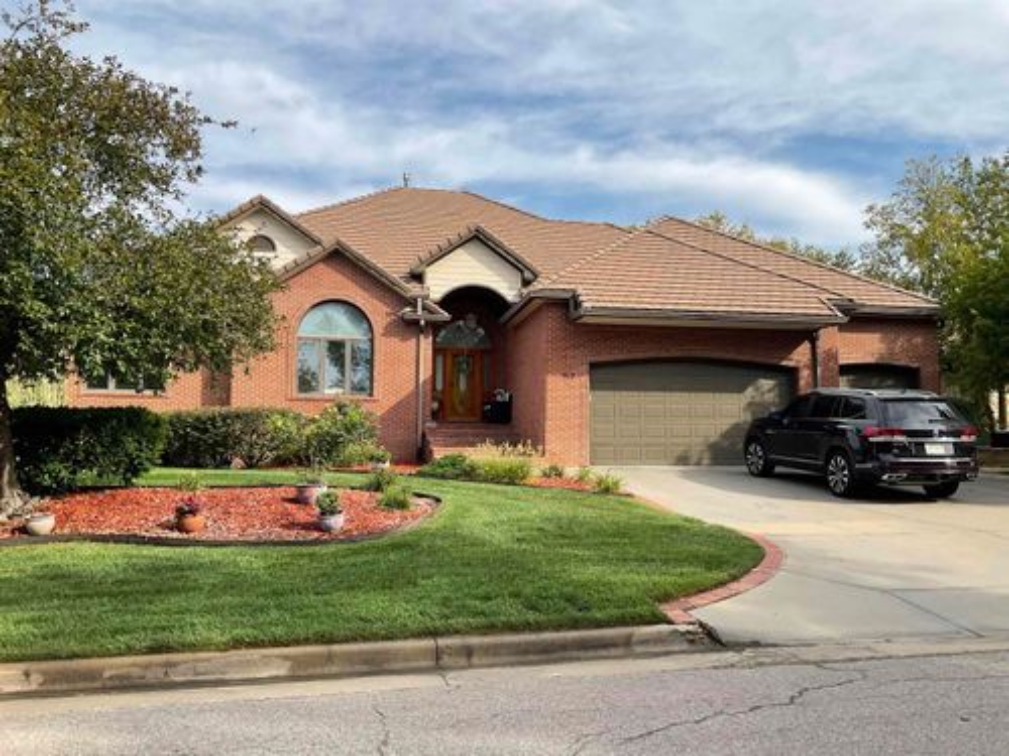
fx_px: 845
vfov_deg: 48.2
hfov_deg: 61.7
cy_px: 378
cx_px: 504
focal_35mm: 29
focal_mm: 3
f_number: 1.8
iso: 16
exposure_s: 1/1730
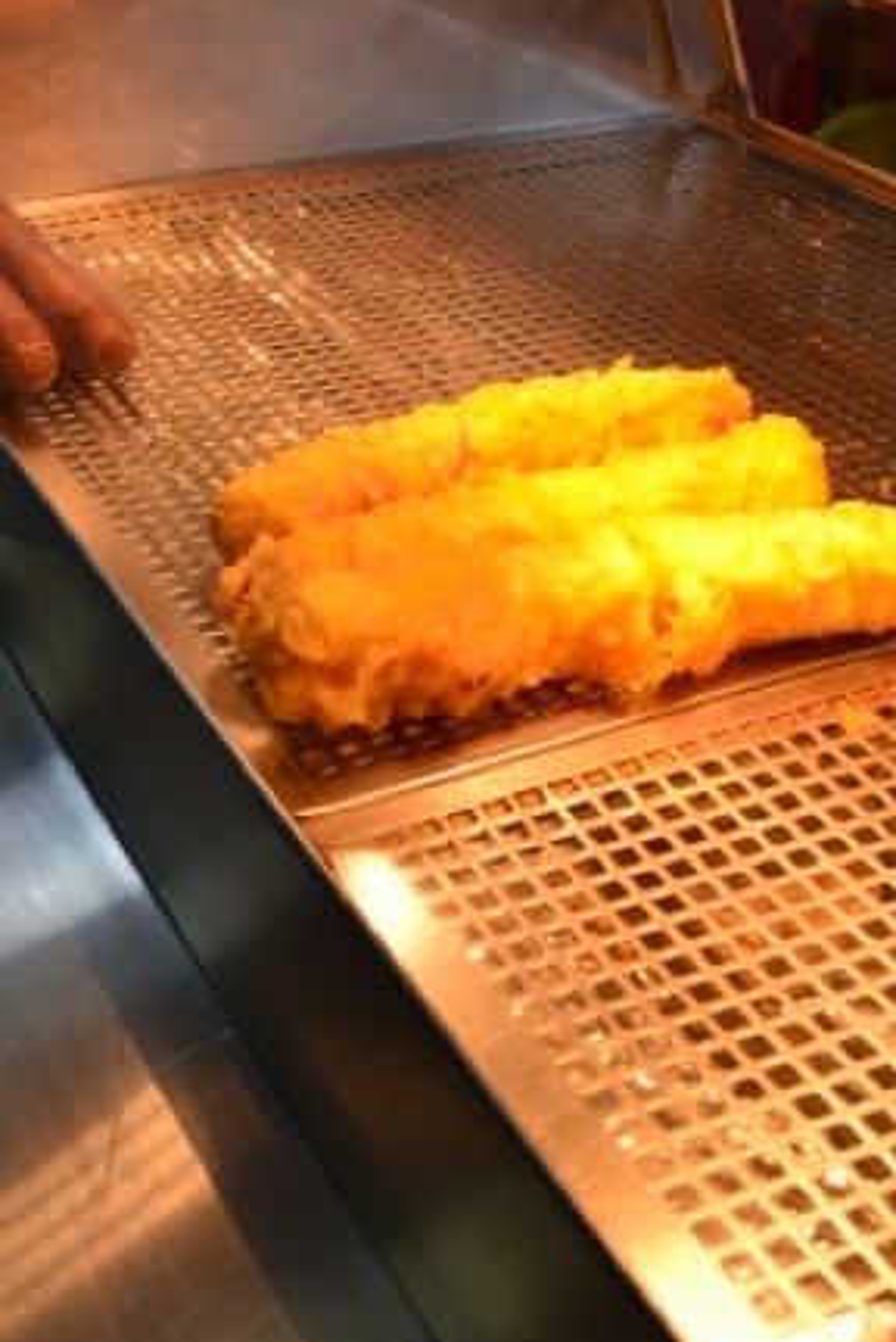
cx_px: 465
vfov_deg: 39.9
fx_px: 1826
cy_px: 467
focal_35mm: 49
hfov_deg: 27.6
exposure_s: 1/100
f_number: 9
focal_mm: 22
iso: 400
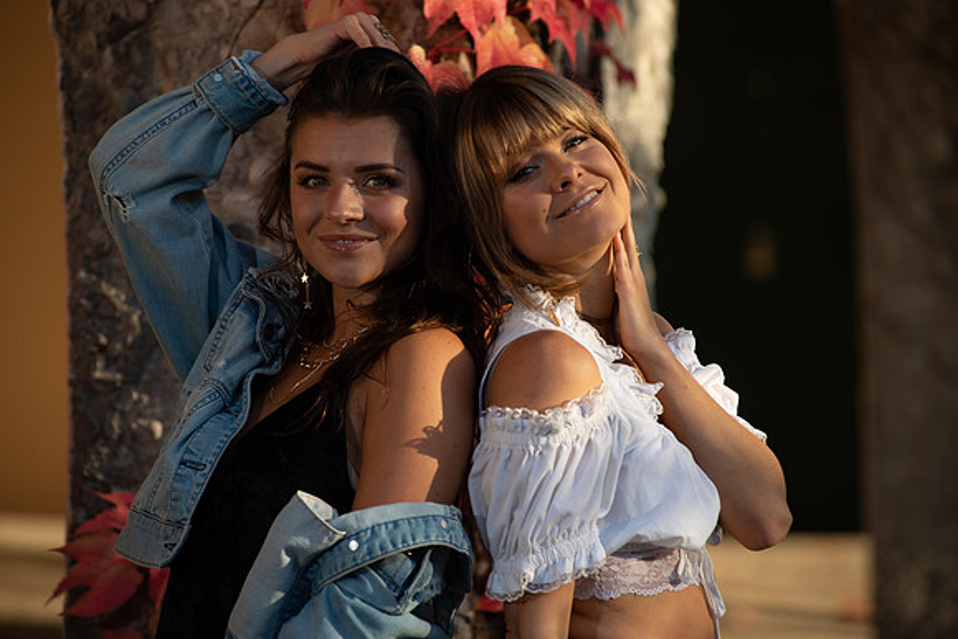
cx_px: 479
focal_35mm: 185
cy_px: 320
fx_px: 4924
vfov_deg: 7.4
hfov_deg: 11.1
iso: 100
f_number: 4.5
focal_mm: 185
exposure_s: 1/250
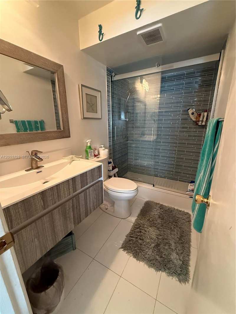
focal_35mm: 14
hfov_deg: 85.7
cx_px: 118
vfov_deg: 102.1
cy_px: 157
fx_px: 127
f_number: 2.2
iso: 640
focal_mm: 2.22
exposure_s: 1/60
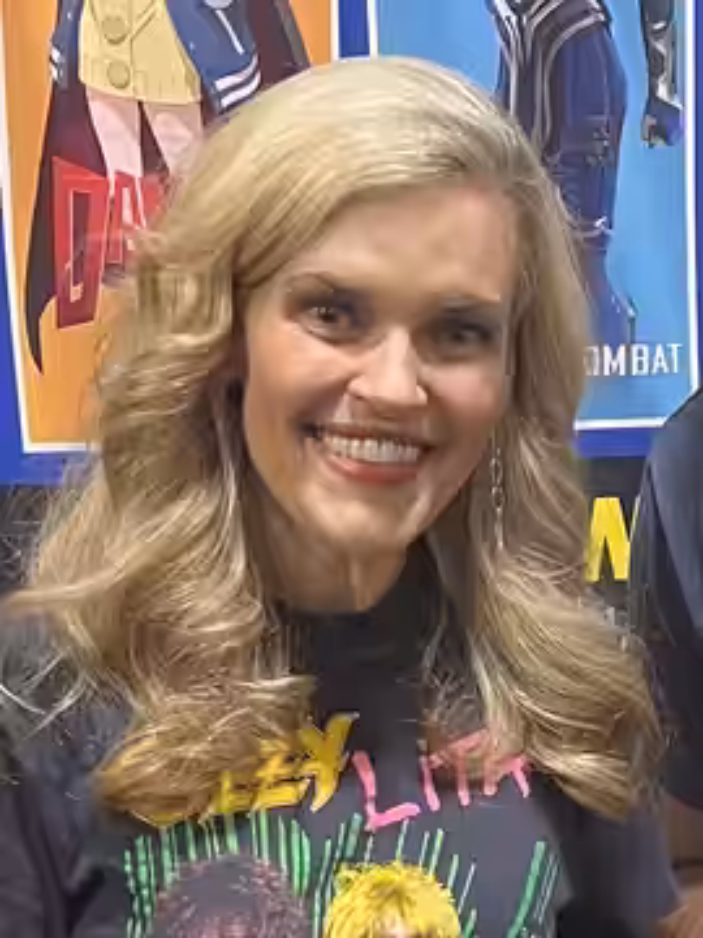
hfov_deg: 53.1
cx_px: 352
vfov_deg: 67.3
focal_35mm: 26
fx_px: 704
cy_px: 469
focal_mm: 5.7
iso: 160
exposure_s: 1/60
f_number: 1.5
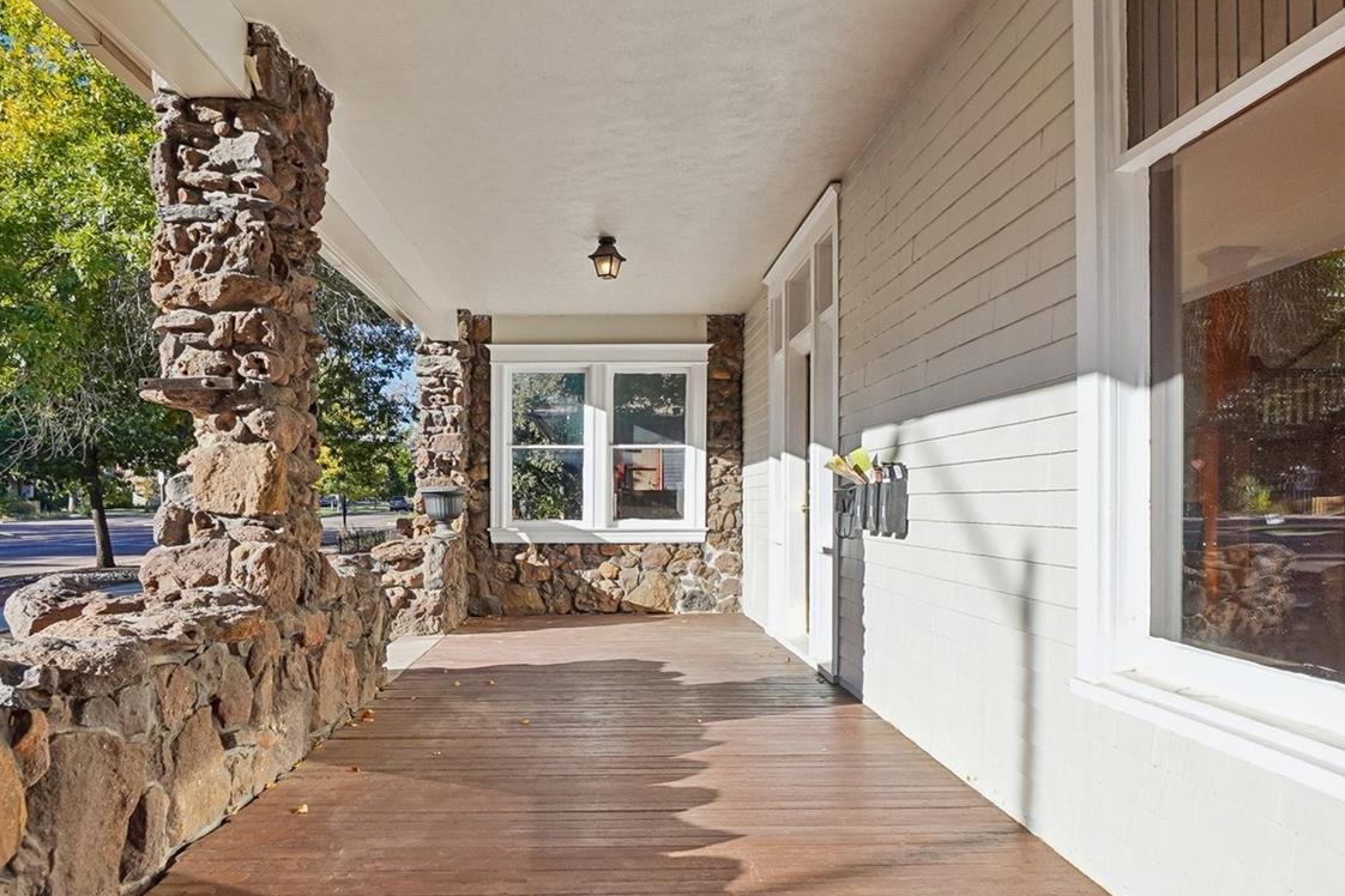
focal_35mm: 26
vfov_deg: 49.4
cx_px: 607
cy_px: 516
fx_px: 971
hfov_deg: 69.2
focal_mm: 12
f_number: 8
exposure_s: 1/160
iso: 100
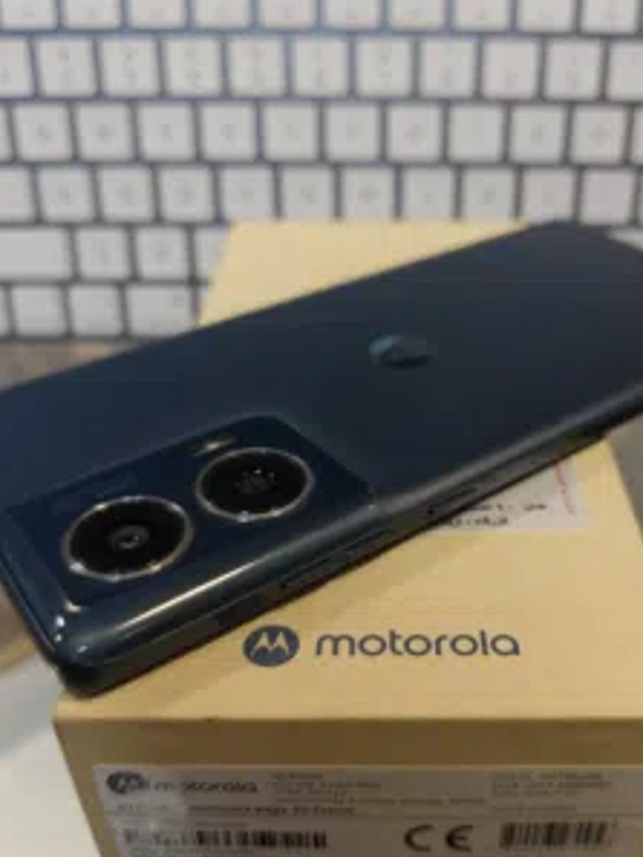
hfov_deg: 45.2
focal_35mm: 31
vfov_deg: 58.2
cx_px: 386
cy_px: 482
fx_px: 767
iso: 95
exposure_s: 1/100
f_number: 1.8
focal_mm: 5.56
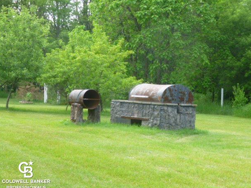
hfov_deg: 26.7
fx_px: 529
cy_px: 92
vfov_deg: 20.2
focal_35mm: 73
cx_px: 132
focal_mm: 12.3
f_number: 4.6
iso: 250
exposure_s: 1/160
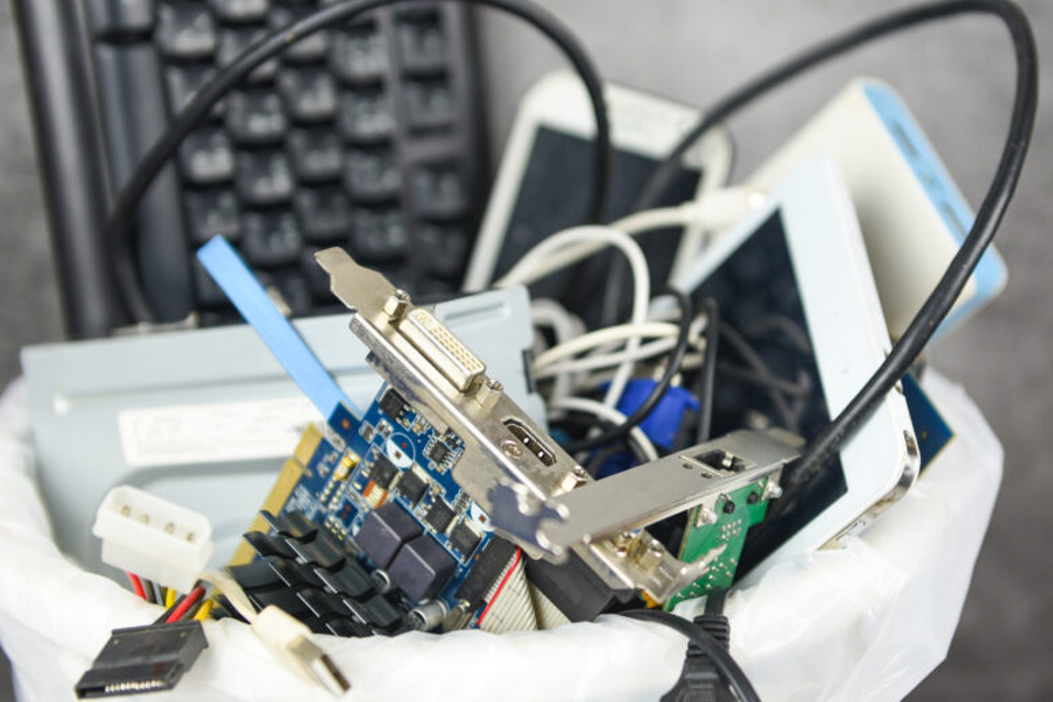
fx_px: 2018
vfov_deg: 19.7
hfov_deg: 29.1
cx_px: 648
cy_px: 334
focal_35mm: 69
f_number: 3.2
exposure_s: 1/160
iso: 500
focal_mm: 52
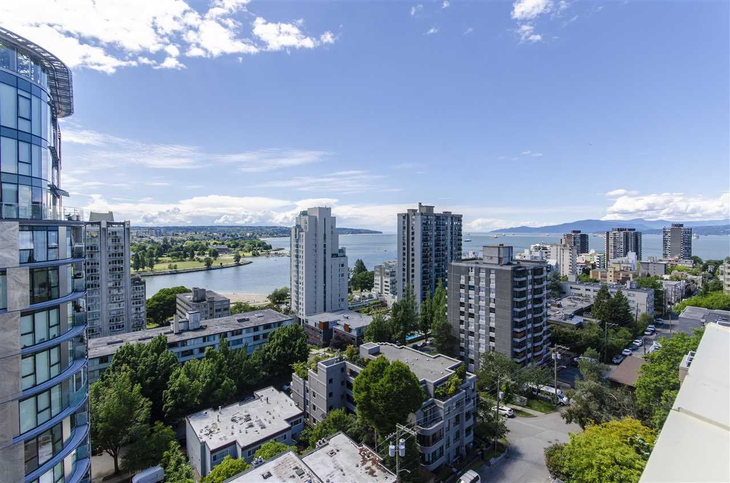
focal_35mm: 15
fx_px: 303
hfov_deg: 100.5
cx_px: 365
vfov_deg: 77.0
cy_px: 242
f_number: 8
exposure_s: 1/1000
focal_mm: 10
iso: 200
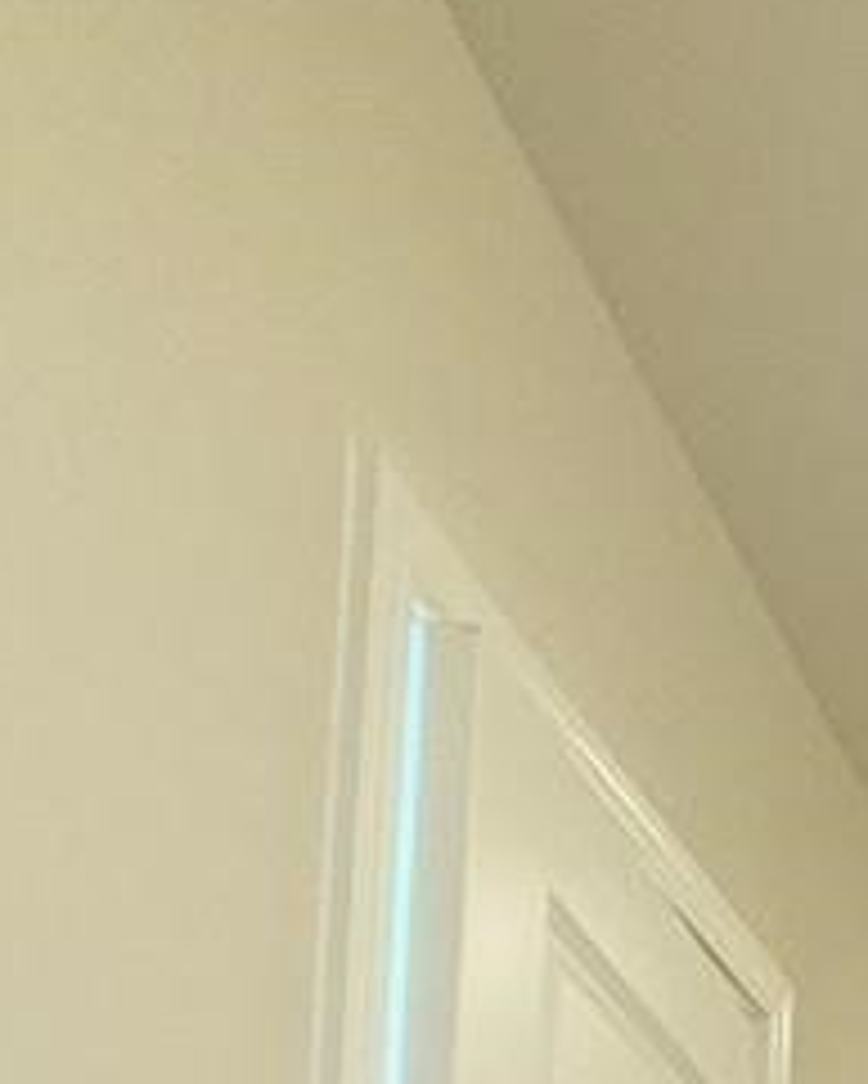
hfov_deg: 20.2
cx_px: 1489
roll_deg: -1.3
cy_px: 1588
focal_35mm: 58
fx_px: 1861
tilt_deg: +2.8
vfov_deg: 25.3
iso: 80
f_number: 2.2
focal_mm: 2.22
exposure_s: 1/122
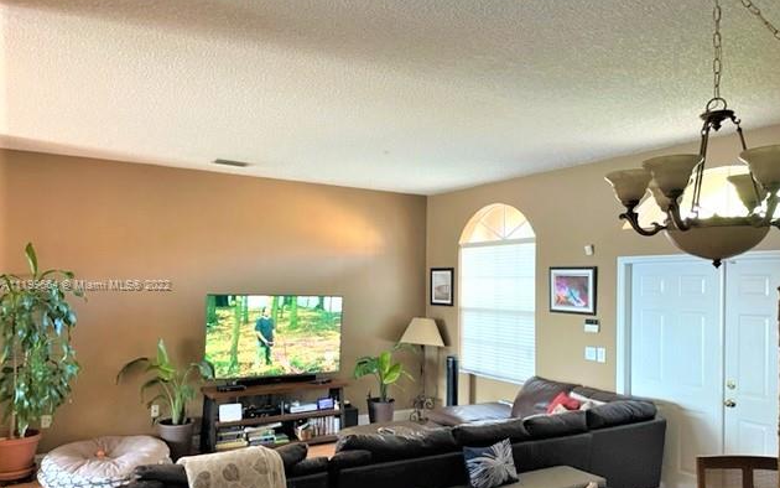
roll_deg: -0.1
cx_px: 395
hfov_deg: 66.5
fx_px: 595
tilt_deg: +0.3
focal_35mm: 28
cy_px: 286
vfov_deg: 44.4
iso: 400
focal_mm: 4.2
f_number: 1.6
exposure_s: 1/40
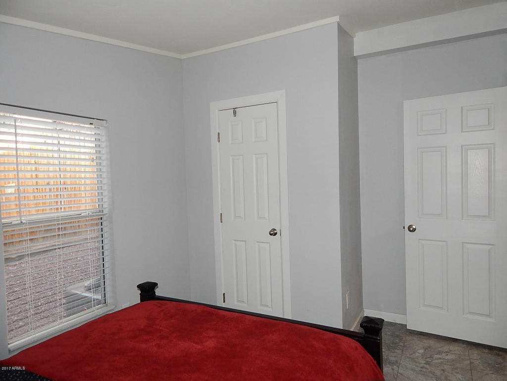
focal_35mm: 23
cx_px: 254
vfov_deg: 58.9
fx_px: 337
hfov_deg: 73.9
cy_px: 190
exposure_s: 1/30
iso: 200
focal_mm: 4
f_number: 3
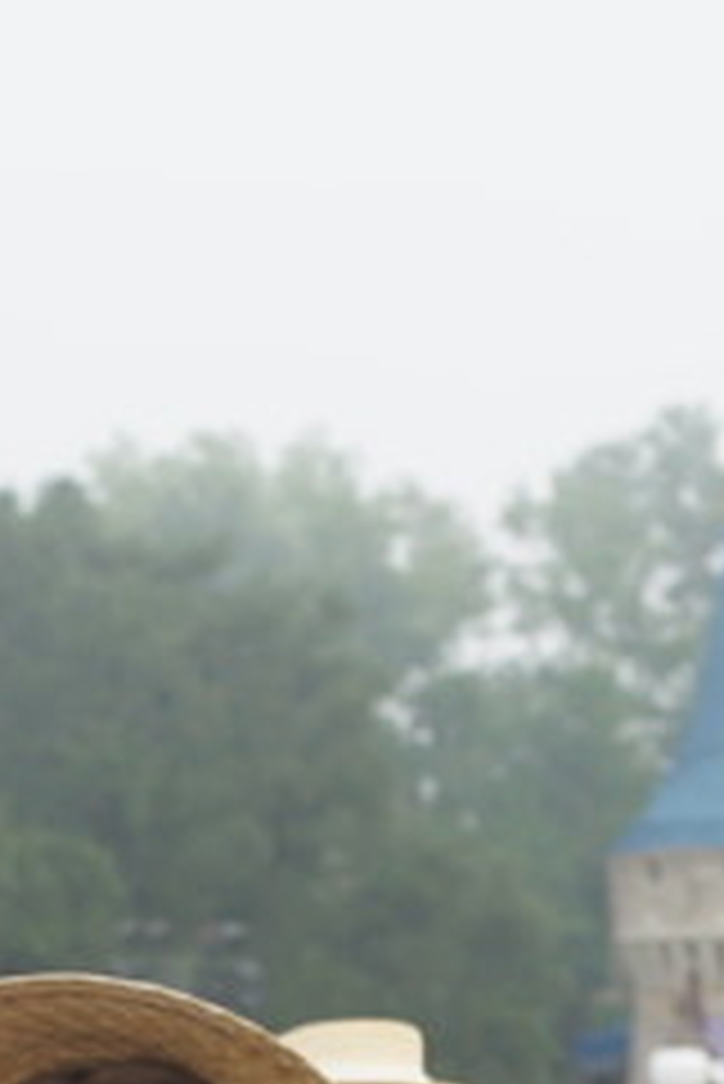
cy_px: 1705
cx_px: -306
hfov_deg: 5.5
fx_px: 7500
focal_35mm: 249
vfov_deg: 8.1
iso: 200
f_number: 4
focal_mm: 50
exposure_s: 1/160
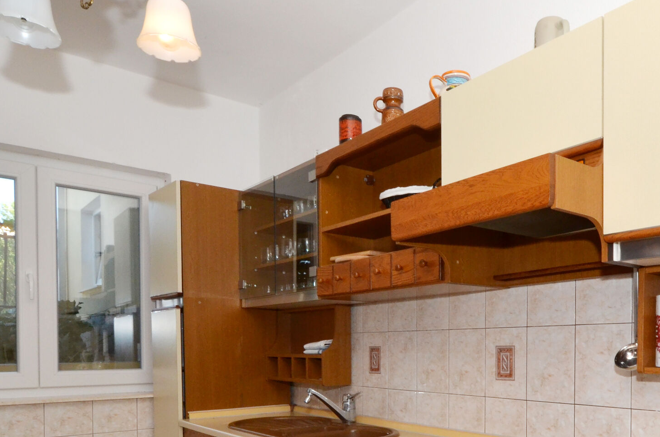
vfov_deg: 42.4
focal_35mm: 29
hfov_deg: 62.1
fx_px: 531
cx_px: 444
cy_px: 360
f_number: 14
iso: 500
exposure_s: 1/125
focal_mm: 10
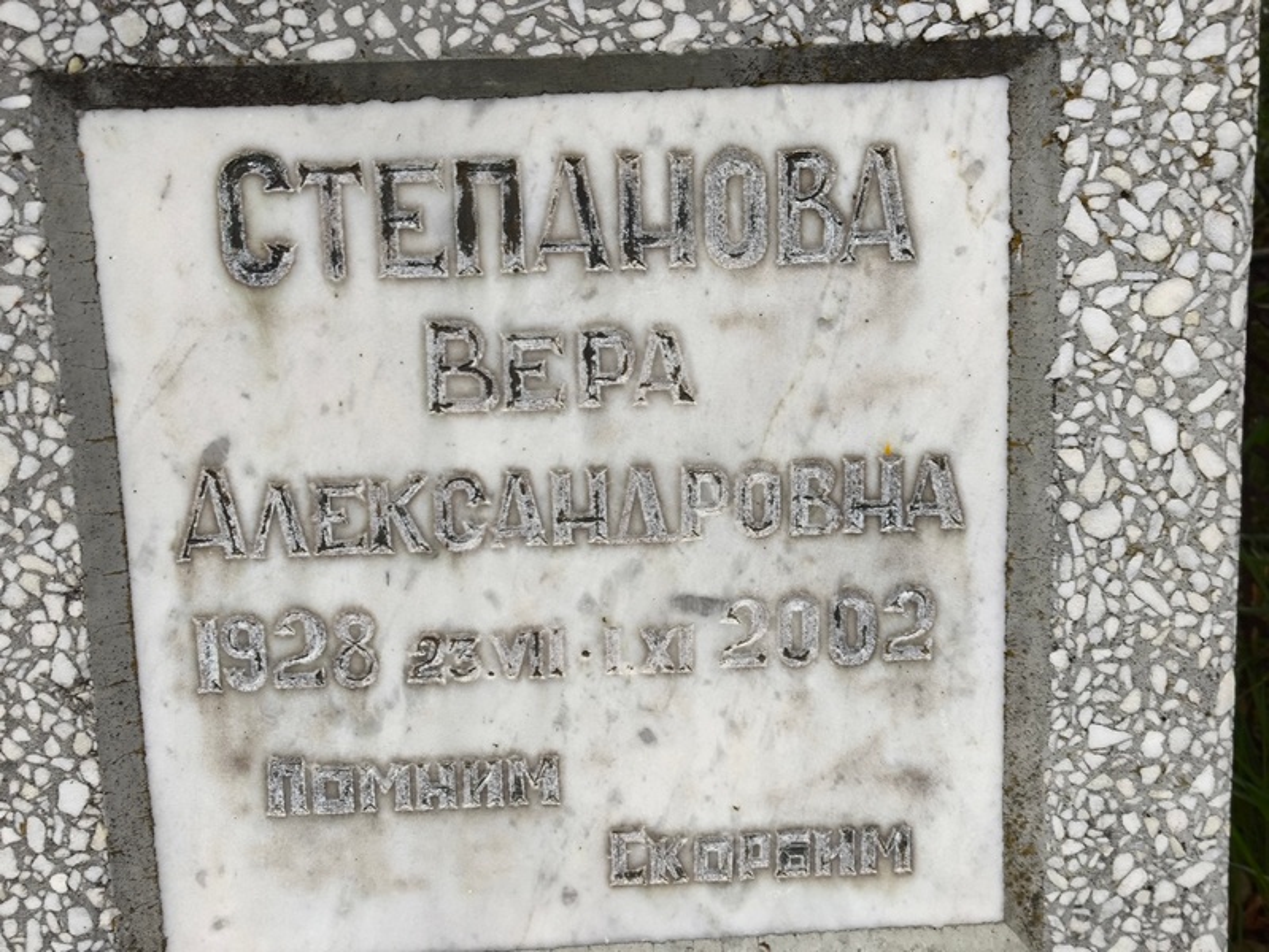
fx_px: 1834
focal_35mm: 50
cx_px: 634
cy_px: 476
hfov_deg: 38.2
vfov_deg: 29.1
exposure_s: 1/120
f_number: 1.7
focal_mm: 4.71
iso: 80
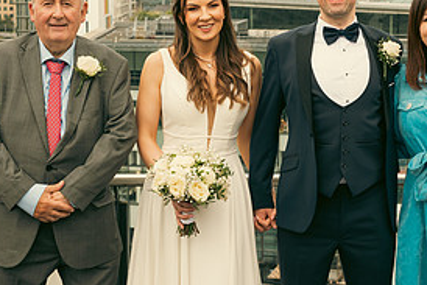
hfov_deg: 22.3
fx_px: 1080
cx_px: 256
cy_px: 116
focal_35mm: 91
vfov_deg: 15.0
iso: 320
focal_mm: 42
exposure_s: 1/250
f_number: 6.3
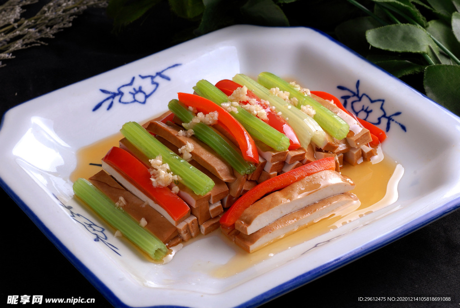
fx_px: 1151
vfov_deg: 15.2
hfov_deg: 22.6
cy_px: 154
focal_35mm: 90
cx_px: 230
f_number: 16
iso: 200
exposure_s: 1/160
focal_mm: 60
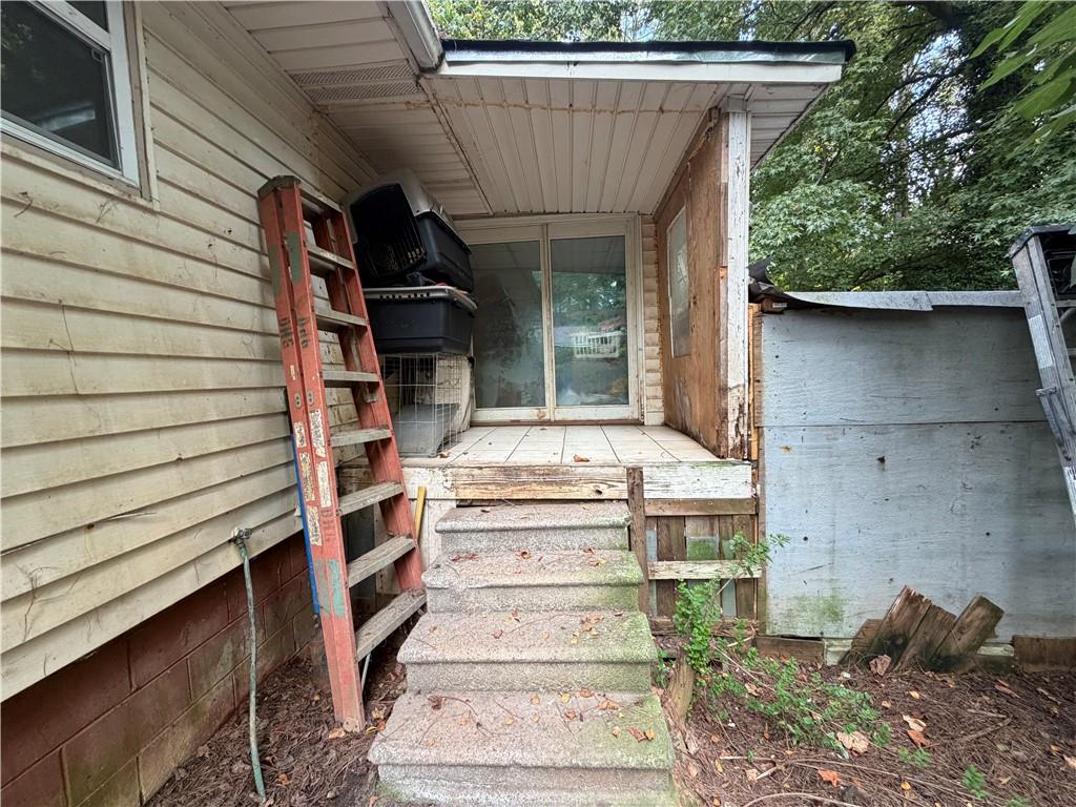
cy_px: 404
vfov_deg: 85.7
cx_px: 538
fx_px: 435
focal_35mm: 14
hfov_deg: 102.1
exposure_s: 1/121
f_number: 2.2
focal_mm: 2.22
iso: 200
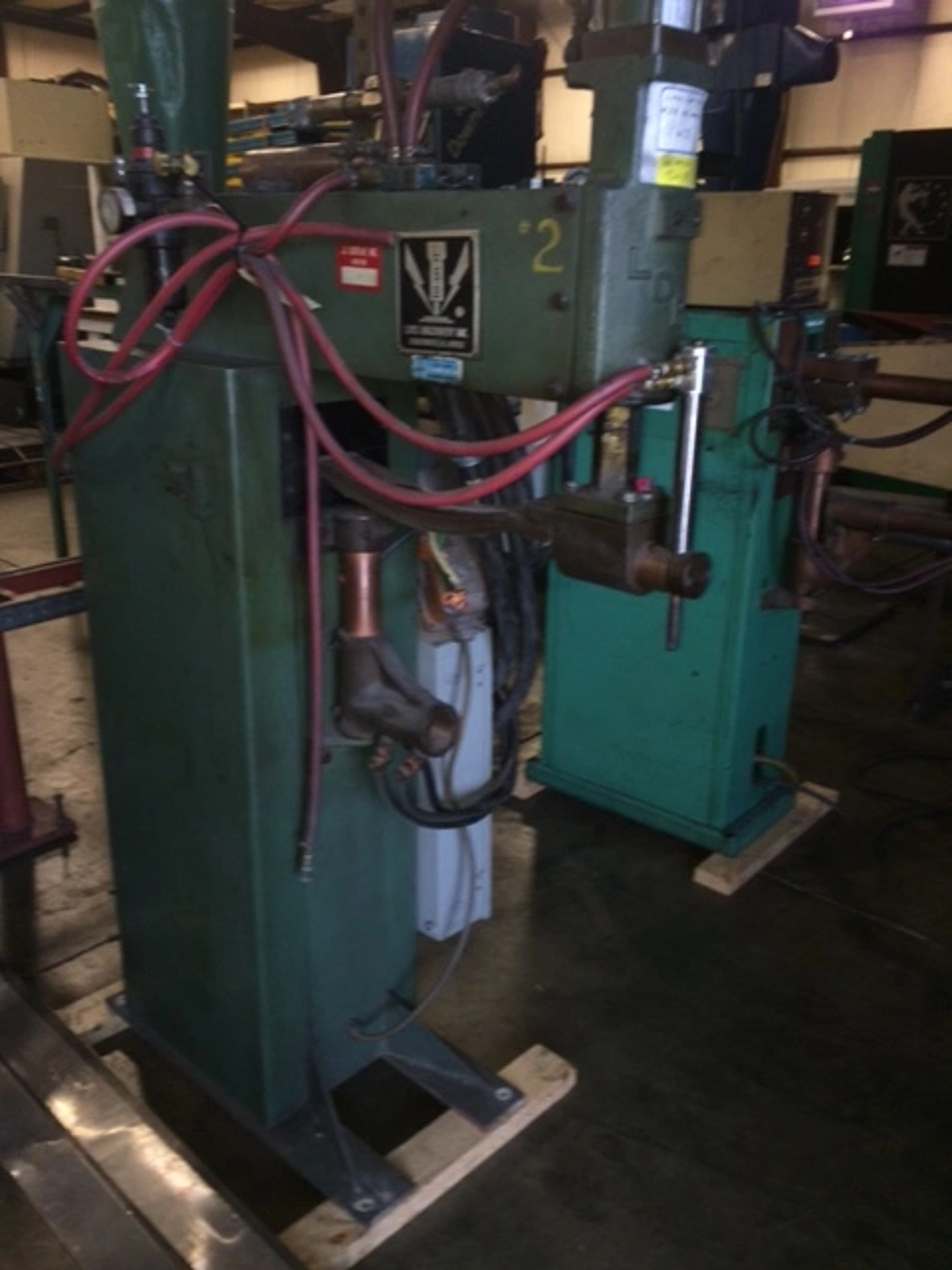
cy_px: 635
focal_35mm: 29
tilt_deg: -21.9
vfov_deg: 61.7
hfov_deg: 48.2
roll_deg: +0.4
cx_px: 476
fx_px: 1063
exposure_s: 1/24
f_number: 2.2
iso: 80
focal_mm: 4.15
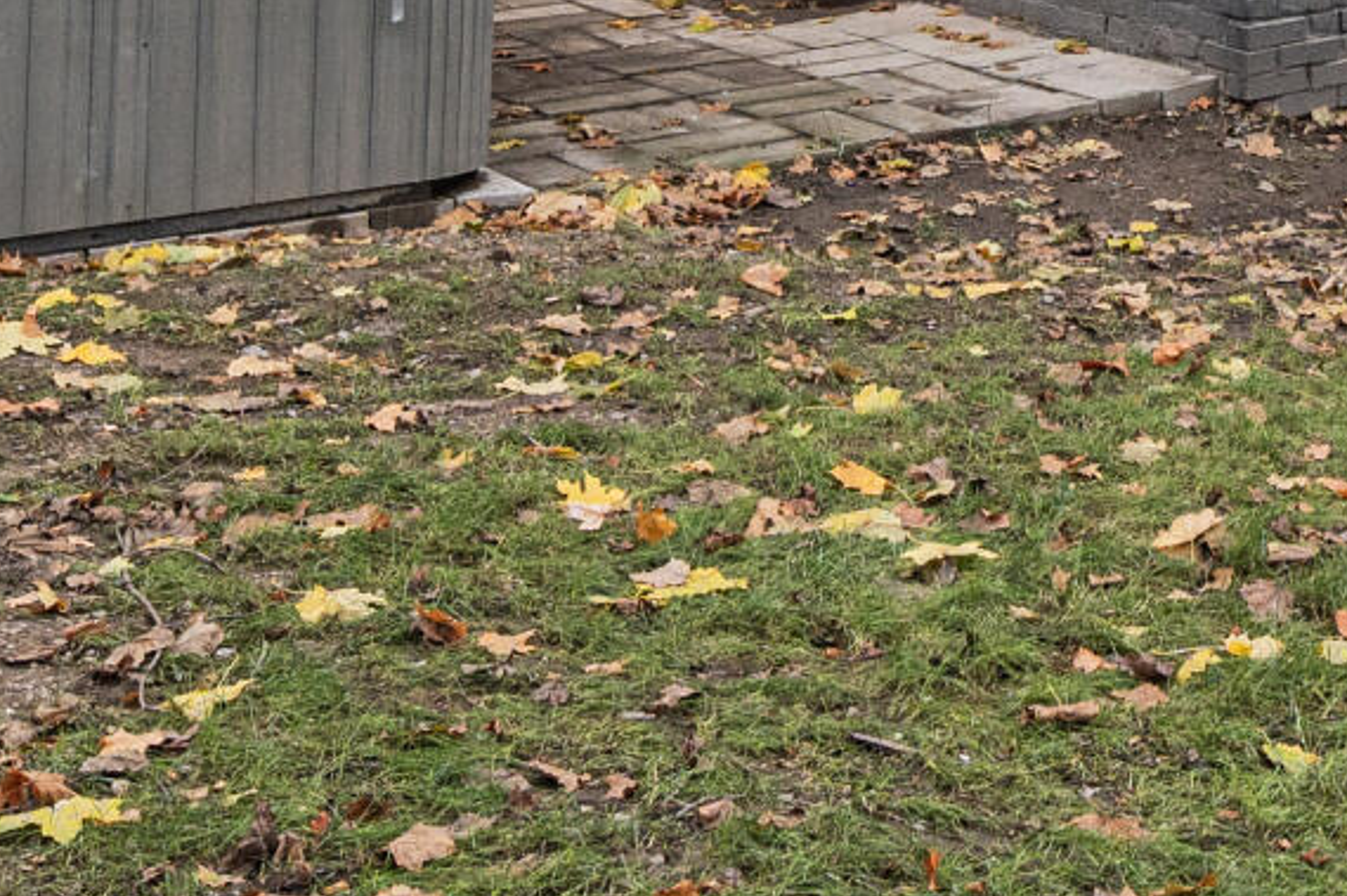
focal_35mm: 79
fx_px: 2953
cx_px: 1560
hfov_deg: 23.7
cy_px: -707
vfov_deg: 15.0
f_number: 4.5
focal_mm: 15
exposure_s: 1/100
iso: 640
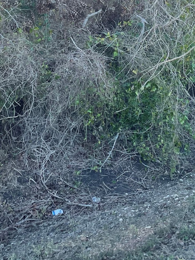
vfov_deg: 27.7
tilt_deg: +1.4
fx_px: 481
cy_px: -24
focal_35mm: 64
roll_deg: +0.1
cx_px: 132
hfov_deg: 22.8
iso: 32
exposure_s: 1/477
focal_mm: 4.2
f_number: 1.6
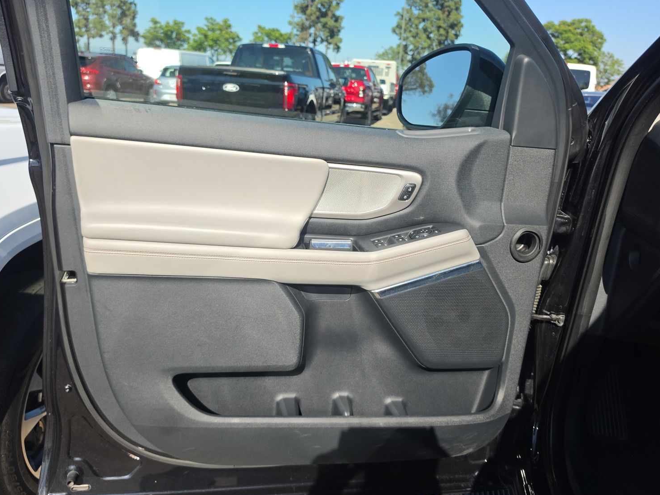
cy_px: 246
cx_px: 311
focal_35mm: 25
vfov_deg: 54.9
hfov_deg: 69.3
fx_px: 477
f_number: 1.4
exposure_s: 1/3326
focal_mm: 6.5
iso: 63
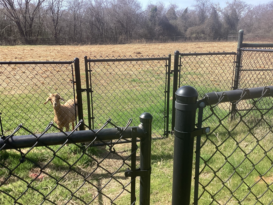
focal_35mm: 31
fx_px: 244
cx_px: 136
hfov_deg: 58.4
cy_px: 102
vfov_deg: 45.4
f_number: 2.4
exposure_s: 1/627
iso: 25
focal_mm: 3.3
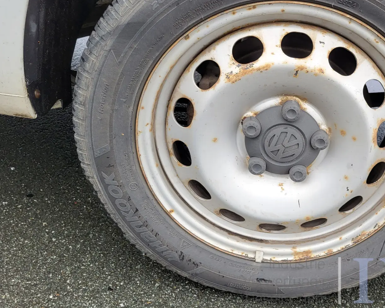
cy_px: 122
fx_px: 456
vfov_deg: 37.2
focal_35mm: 40
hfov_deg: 44.3
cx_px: 288
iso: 40
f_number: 1.8
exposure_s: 1/145
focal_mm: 5.4
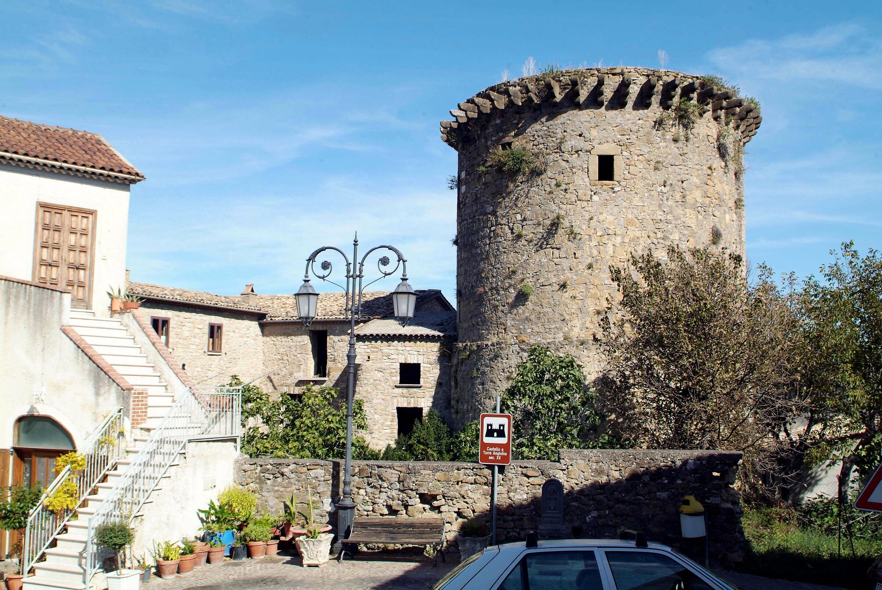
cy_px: 295
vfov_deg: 37.0
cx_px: 441
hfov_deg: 53.1
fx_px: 883
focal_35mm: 36
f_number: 8
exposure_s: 1/90
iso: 100
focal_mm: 24
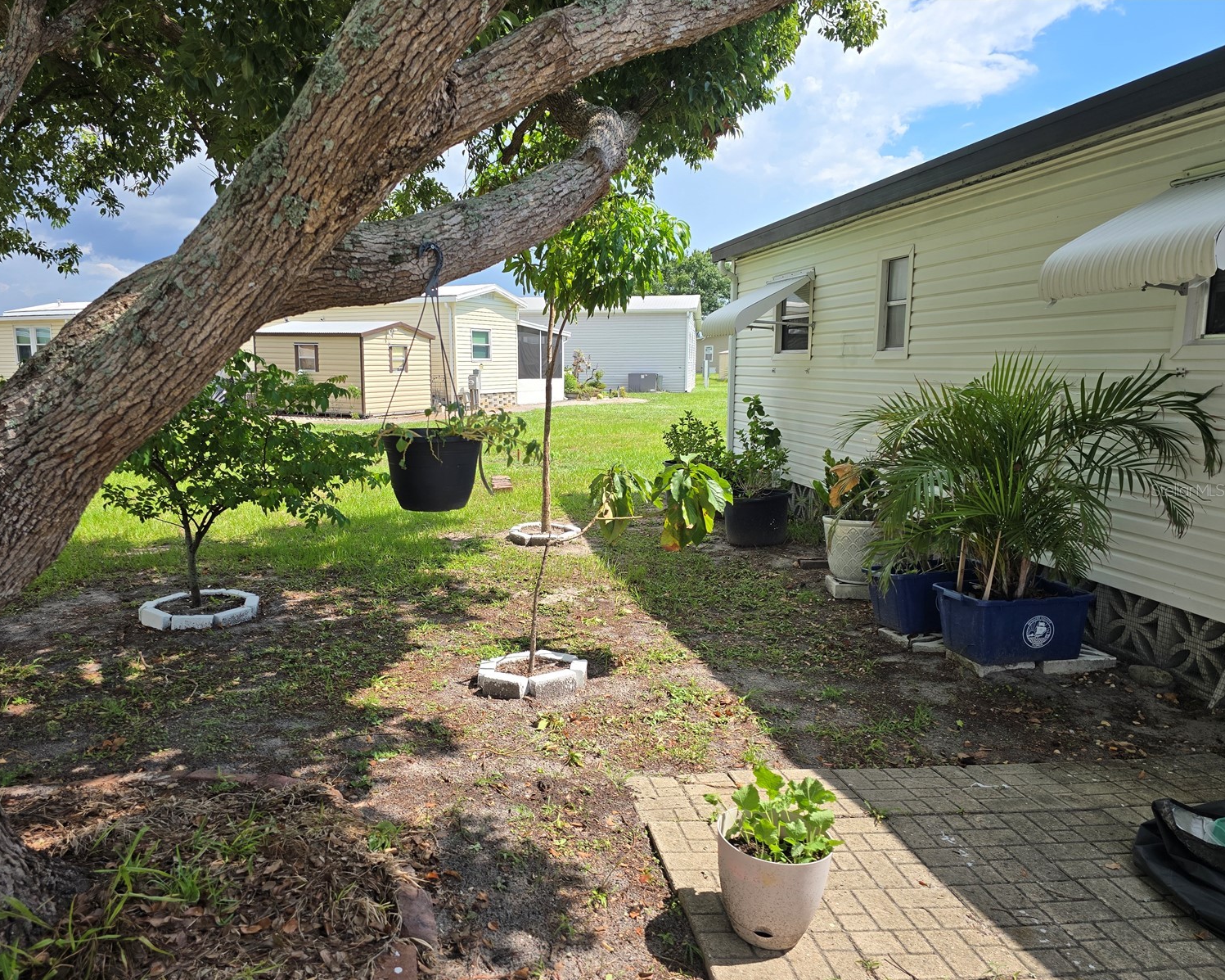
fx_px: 870
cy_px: 490
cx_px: 574
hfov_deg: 70.2
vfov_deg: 58.8
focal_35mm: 24
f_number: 1.7
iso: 12
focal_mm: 6.3
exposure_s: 1/654
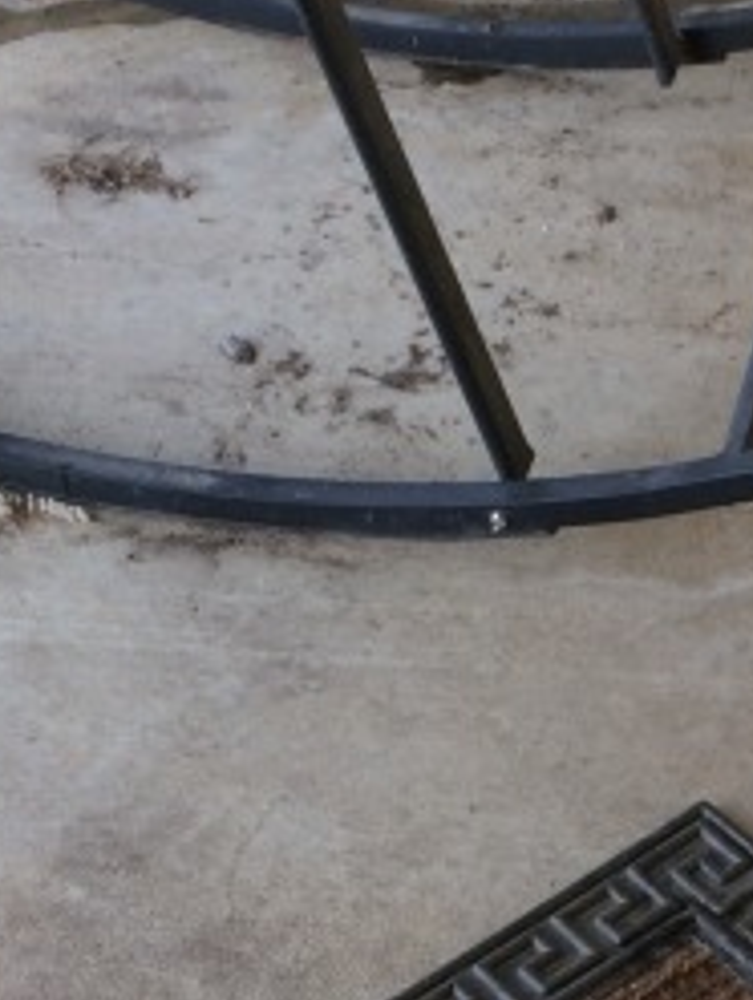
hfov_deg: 14.6
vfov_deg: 19.2
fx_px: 2893
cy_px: 921
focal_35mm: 100
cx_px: 781
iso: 32
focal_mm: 4.15
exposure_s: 1/120
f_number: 2.2
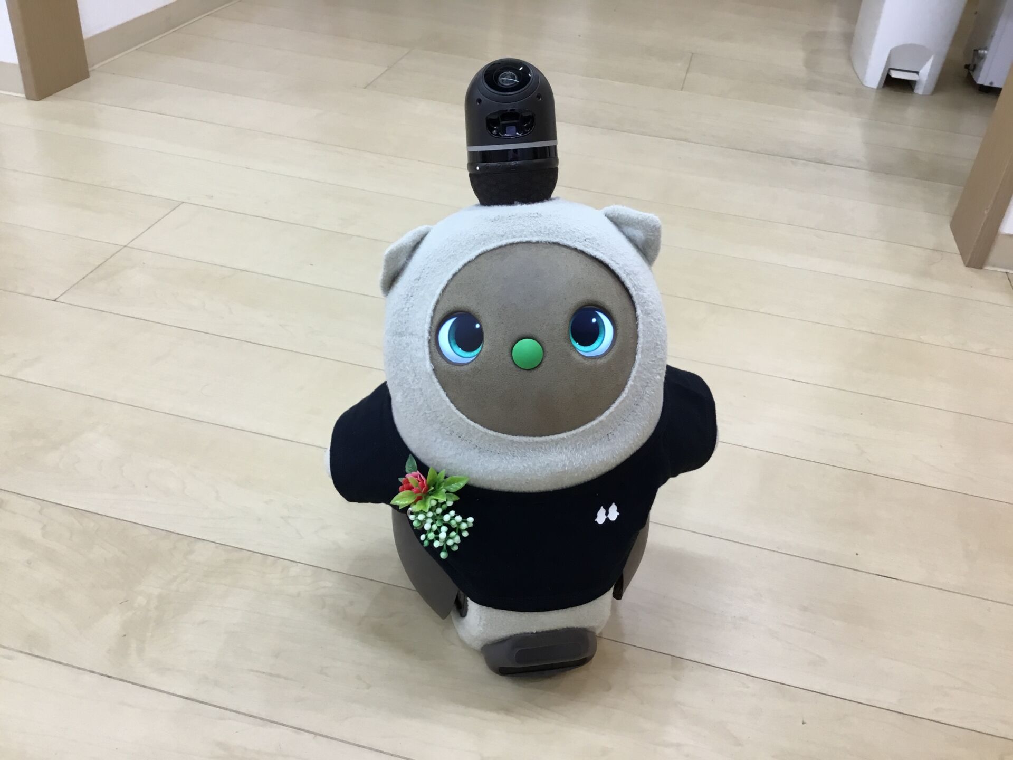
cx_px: 506
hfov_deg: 58.4
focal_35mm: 31
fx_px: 907
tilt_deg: -35.4
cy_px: 380
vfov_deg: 45.4
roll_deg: -6.0
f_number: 2.4
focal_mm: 3.3
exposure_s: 1/30
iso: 50
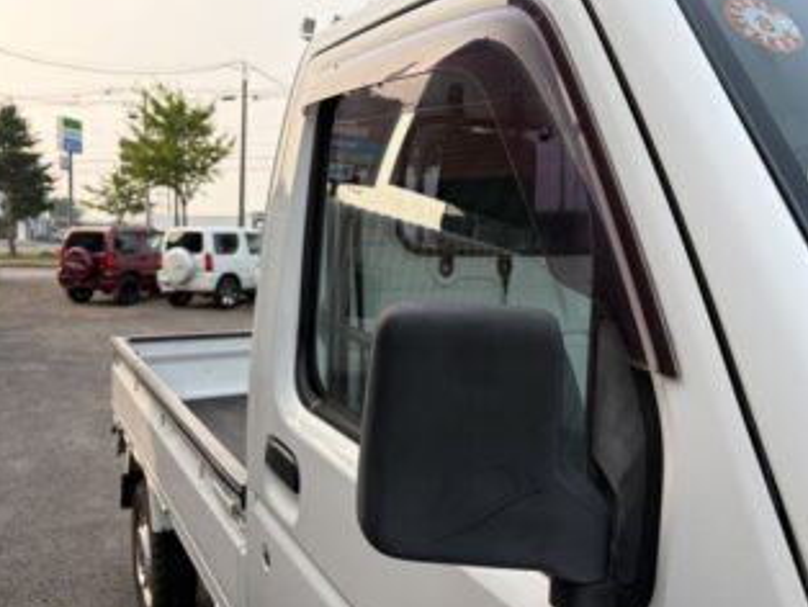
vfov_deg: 48.3
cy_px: 297
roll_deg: +0.2
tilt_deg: -3.9
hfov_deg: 61.5
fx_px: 677
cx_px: 440
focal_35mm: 29
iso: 64
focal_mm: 5.96
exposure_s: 1/820
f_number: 1.6
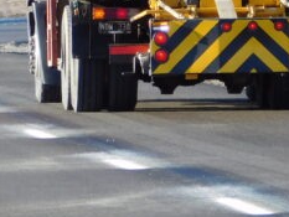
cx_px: 76
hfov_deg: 1.8
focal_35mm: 1106
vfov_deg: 1.3
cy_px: -84
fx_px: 9238
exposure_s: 1/200
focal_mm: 59.7
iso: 125
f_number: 5.8
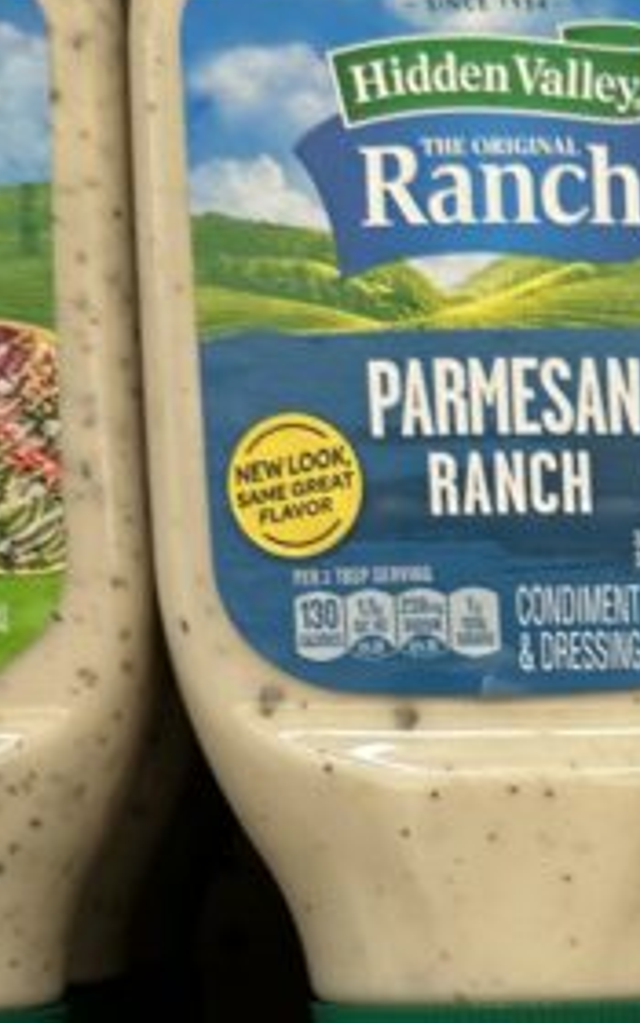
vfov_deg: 21.2
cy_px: 1118
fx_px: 2595
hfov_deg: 13.5
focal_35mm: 93
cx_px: 863
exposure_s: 1/62
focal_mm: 6.86
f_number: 1.78
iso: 100
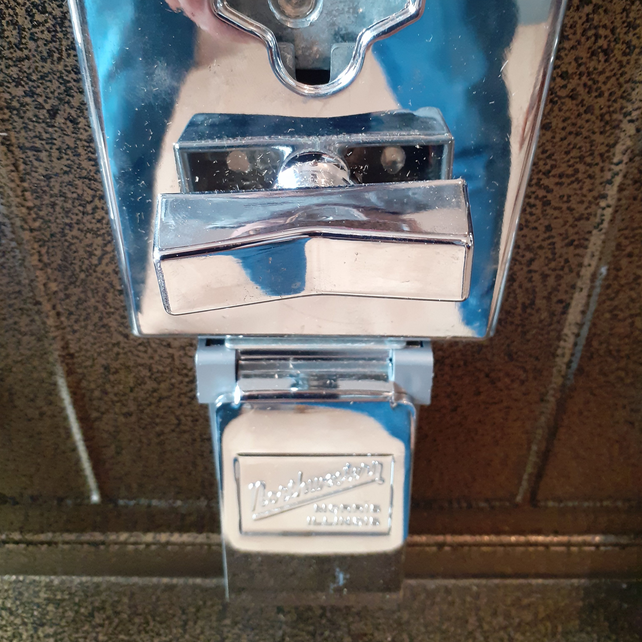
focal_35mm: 32
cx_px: 322
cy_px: 238
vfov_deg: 50.5
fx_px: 671
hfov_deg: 51.1
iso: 320
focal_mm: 3.6
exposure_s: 1/25
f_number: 1.9
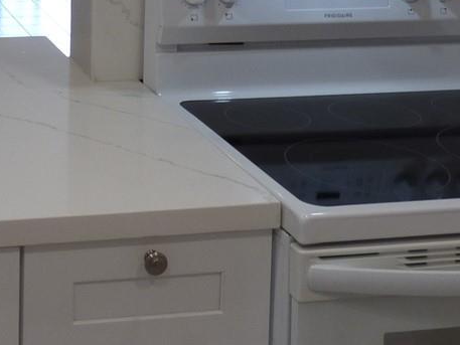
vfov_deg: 19.1
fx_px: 930
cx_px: -39
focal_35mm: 70
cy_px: -129
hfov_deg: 25.8
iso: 100
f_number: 2.8
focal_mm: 3.58
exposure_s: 1/60
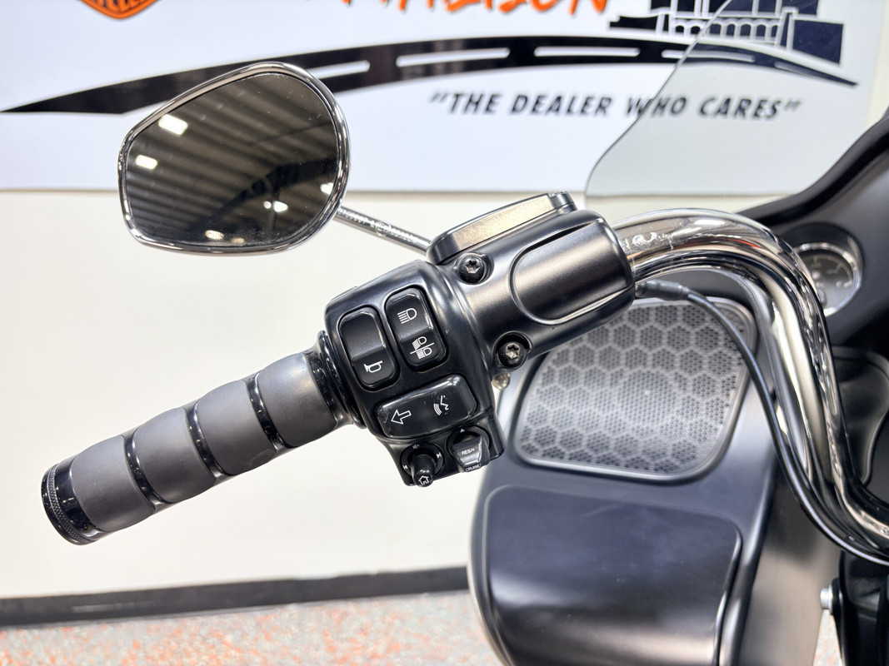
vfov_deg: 53.1
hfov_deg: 67.3
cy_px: 333
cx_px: 444
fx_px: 668
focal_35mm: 26
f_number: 1.6
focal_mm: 5.96
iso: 50
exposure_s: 1/120
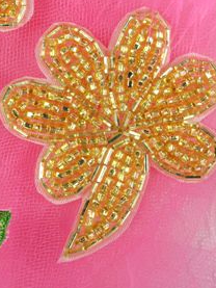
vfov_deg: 23.3
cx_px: 38
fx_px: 690
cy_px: 63
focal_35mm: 83
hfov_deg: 17.6
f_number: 4.7
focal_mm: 8.3
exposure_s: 1/180
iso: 80
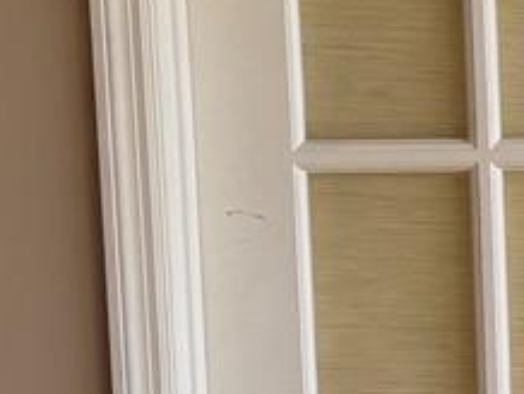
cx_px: 993
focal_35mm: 176
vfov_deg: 8.5
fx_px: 2667
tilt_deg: -8.0
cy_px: 235
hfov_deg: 10.4
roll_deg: +0.3
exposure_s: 1/148
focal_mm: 6.76
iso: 64
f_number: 1.78
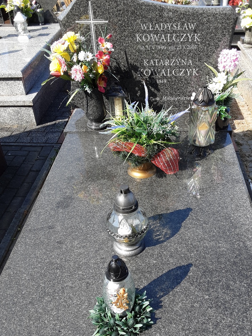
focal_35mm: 36
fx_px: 350
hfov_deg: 39.5
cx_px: 148
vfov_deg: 51.1
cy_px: 199
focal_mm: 2.9
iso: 40
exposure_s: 1/833
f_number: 1.9
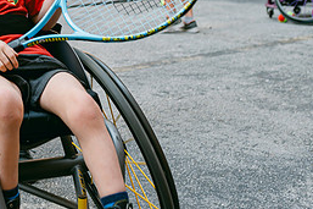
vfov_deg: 15.1
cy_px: -49
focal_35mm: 87
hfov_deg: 22.3
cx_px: -19
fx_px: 756
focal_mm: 35
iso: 100
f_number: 4
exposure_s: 1/160
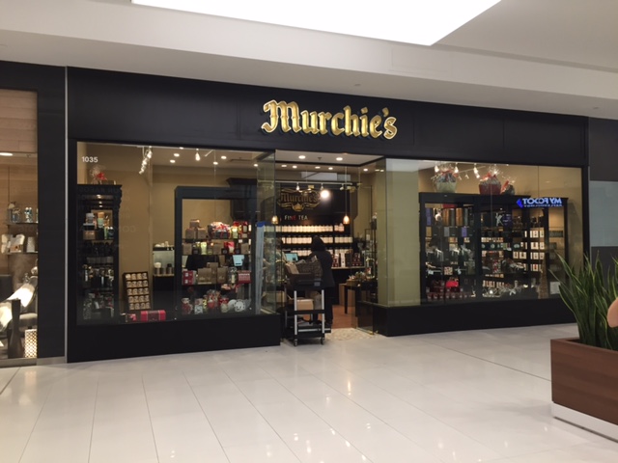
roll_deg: +0.5
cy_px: 232
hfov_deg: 61.7
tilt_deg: +1.1
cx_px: 309
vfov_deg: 48.2
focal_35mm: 29
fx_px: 518
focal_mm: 4.15
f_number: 2.2
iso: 64
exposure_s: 1/30
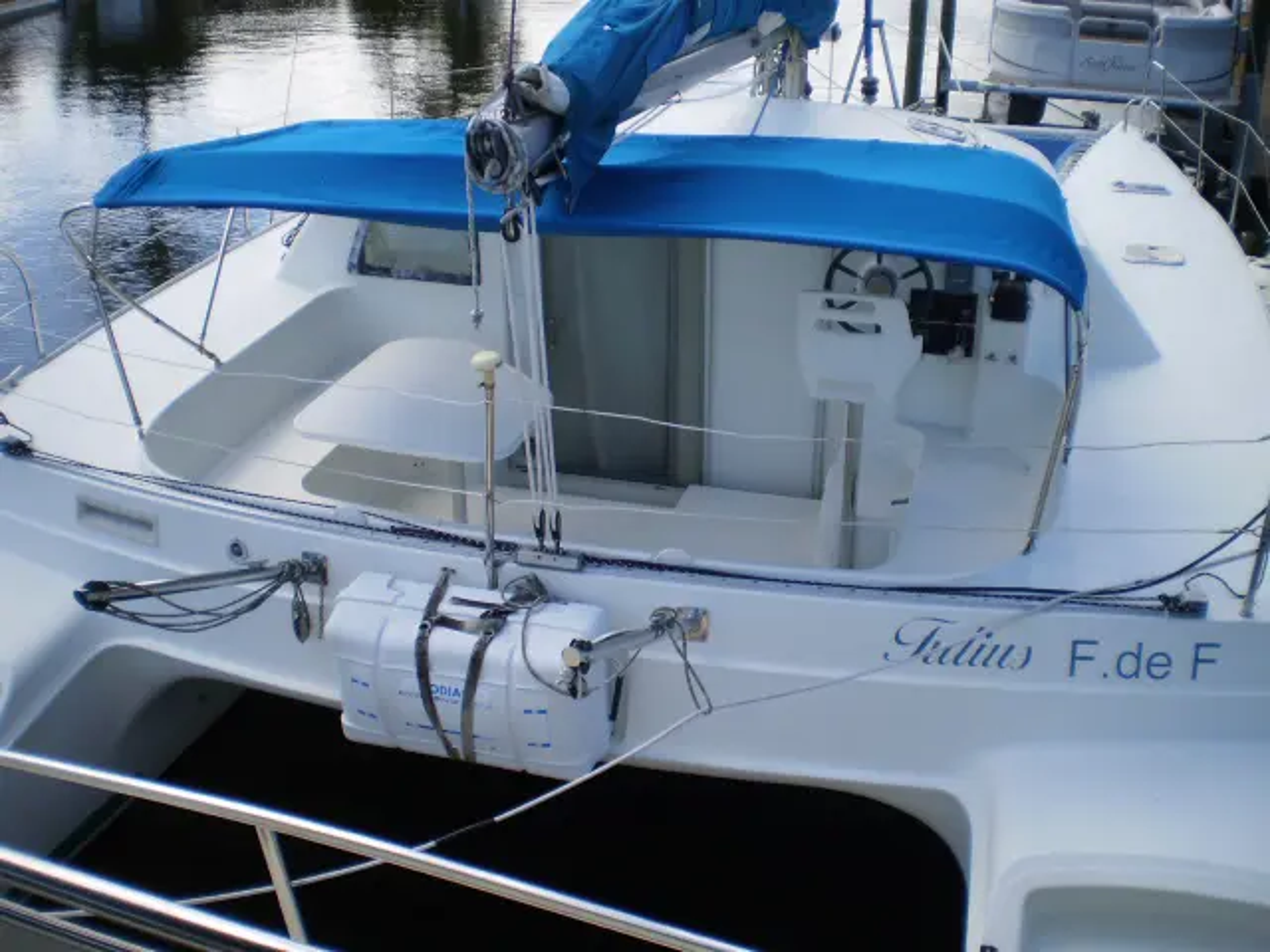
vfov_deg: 39.7
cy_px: 476
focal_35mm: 36
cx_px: 635
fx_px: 1321
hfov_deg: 51.4
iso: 64
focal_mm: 6.3
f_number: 3.1
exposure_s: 1/640
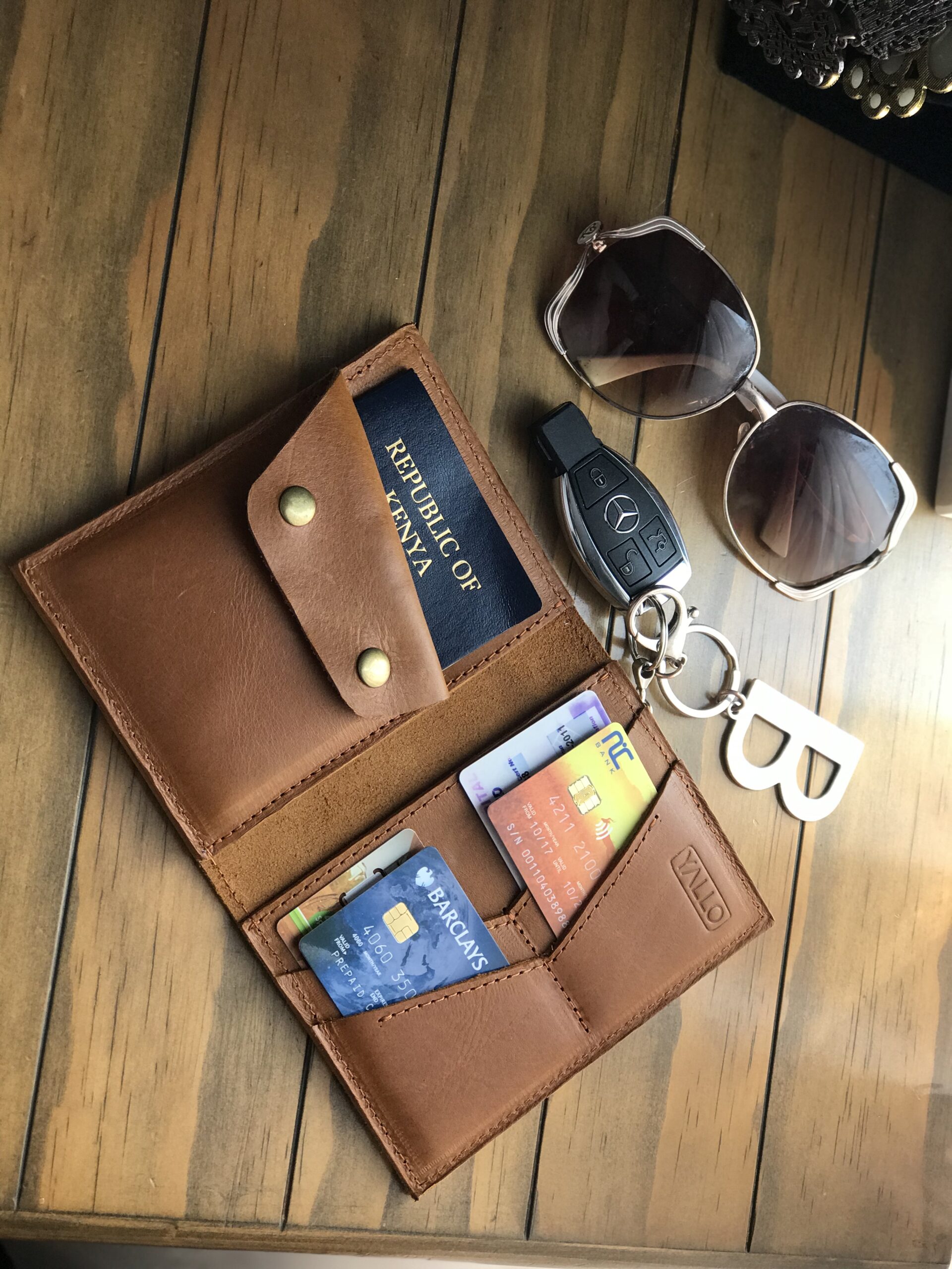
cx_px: 476
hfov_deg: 25.7
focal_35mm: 57
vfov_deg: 33.8
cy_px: 634
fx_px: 2090
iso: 32
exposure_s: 1/50
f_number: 2.8
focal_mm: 6.6
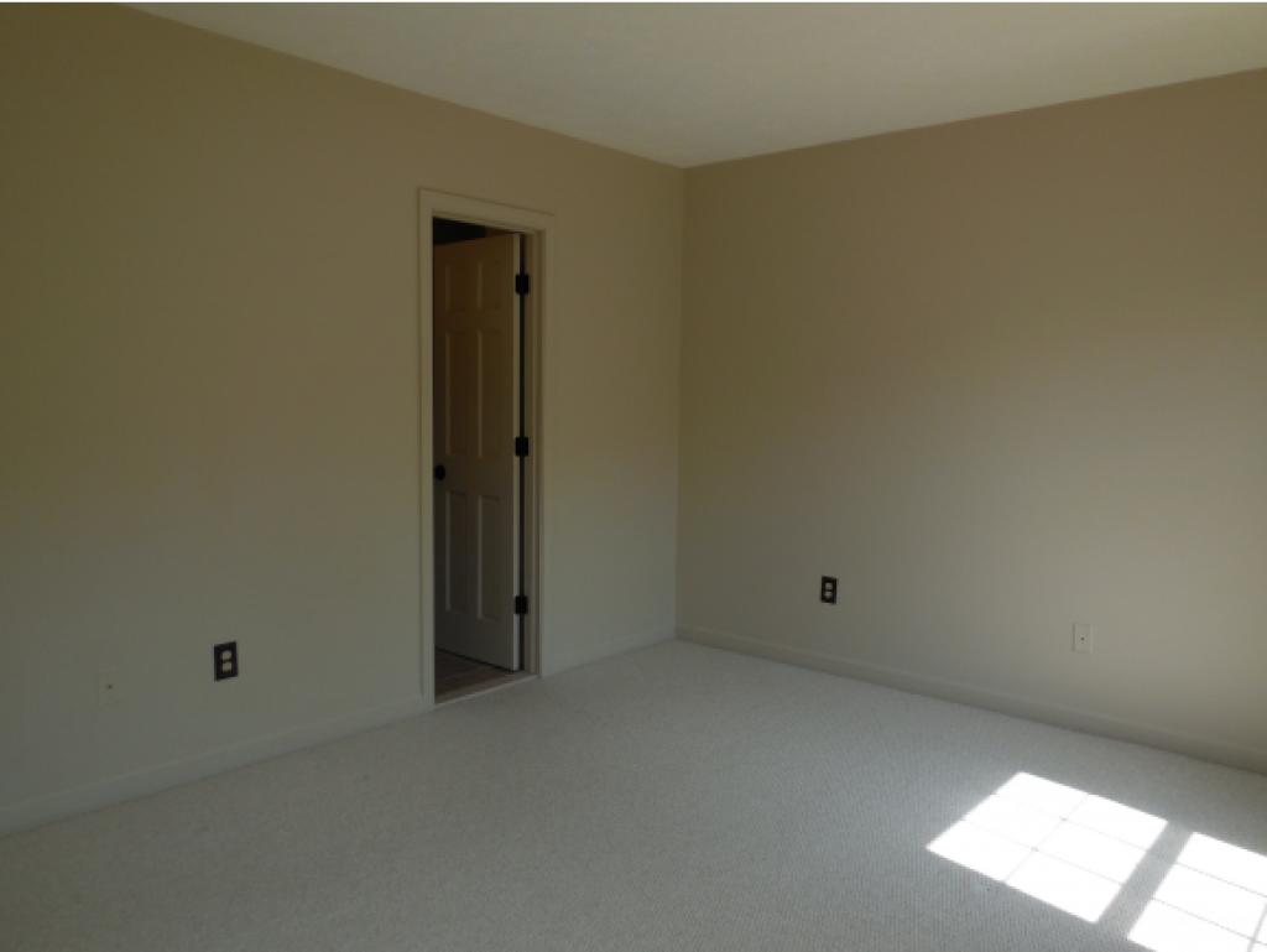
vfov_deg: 54.9
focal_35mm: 25
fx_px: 915
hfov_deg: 69.4
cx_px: 634
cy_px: 476
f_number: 3.1
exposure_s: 1/400
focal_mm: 4.5
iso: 125
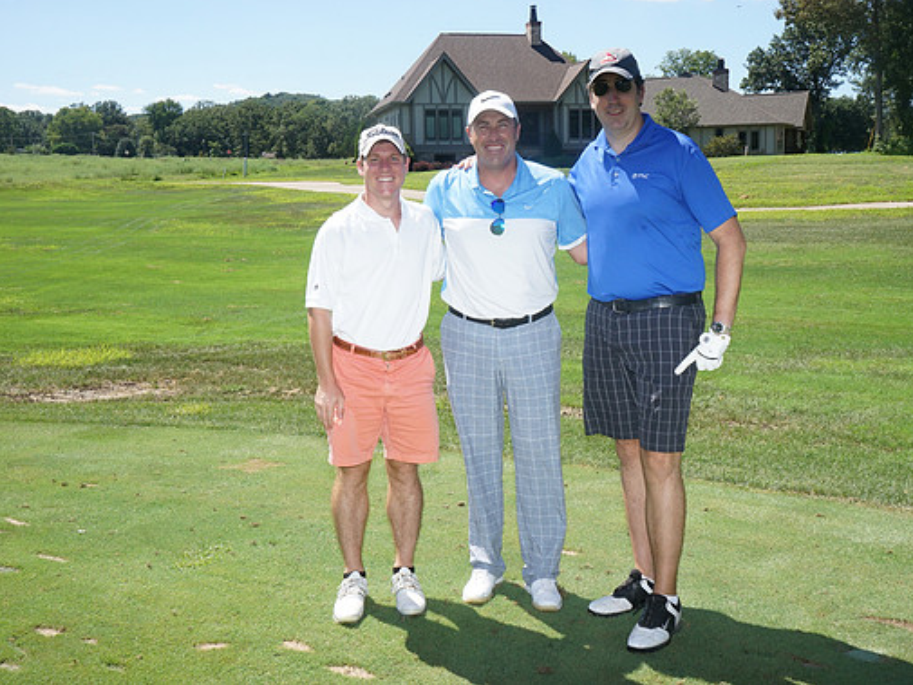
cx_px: 521
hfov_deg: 44.7
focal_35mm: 42
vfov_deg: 34.4
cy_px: 337
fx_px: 1108
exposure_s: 1/250
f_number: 18
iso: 800
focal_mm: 38
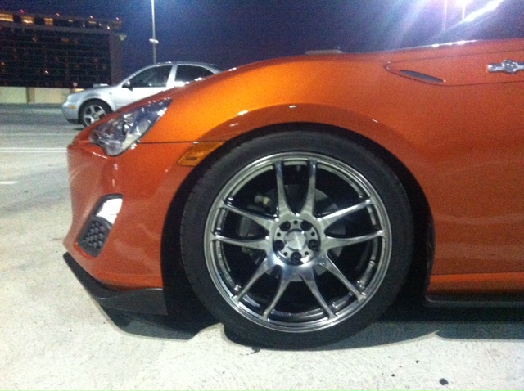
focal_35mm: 35
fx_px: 529
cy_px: 196
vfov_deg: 40.6
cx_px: 262
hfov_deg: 52.7
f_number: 2.8
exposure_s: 1/15
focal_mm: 3.85
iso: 1000
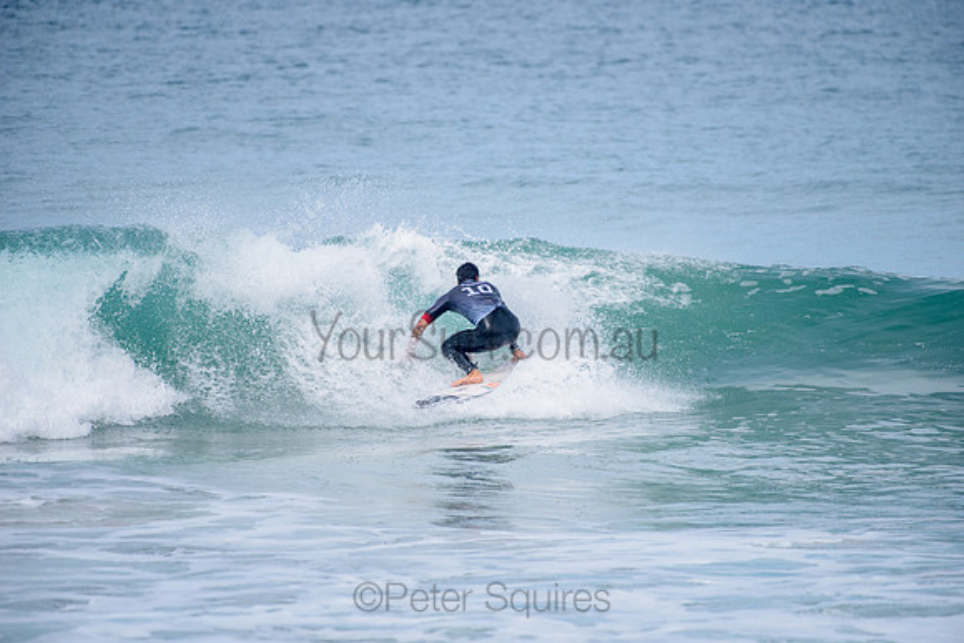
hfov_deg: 4.1
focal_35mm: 500
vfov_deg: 2.8
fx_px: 13391
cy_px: 322
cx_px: 482
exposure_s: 1/2000
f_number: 5.6
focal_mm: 500
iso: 250
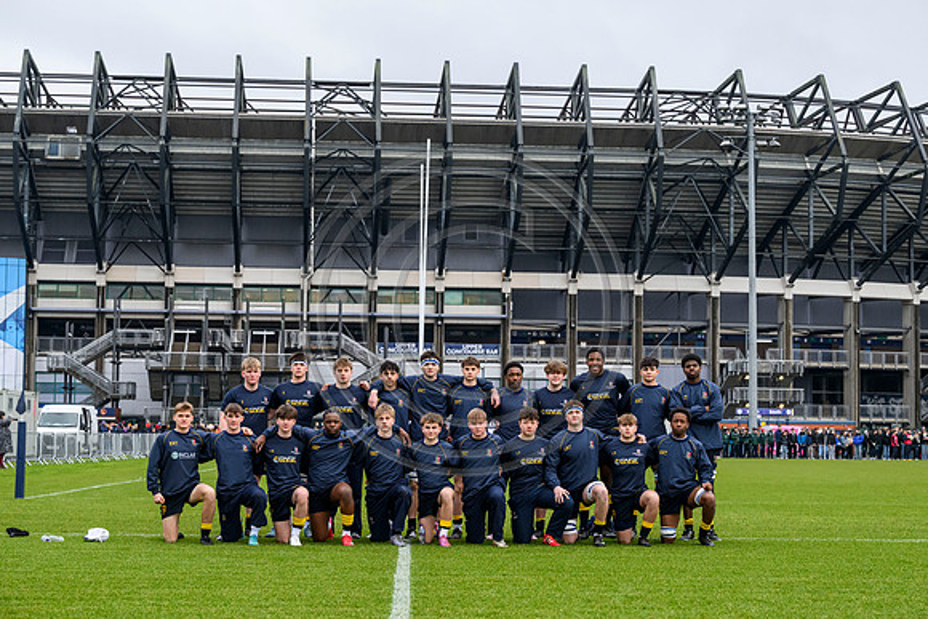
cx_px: 464
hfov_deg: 28.8
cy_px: 310
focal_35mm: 70
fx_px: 1805
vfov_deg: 19.5
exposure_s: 1/1000
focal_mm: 70
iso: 2500
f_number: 5.6
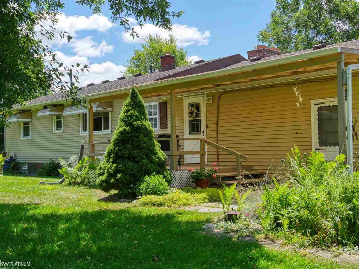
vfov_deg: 34.3
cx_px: 180
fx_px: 436
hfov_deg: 44.8
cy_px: 134
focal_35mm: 42
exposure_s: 1/400
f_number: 5.6
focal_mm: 21
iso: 400
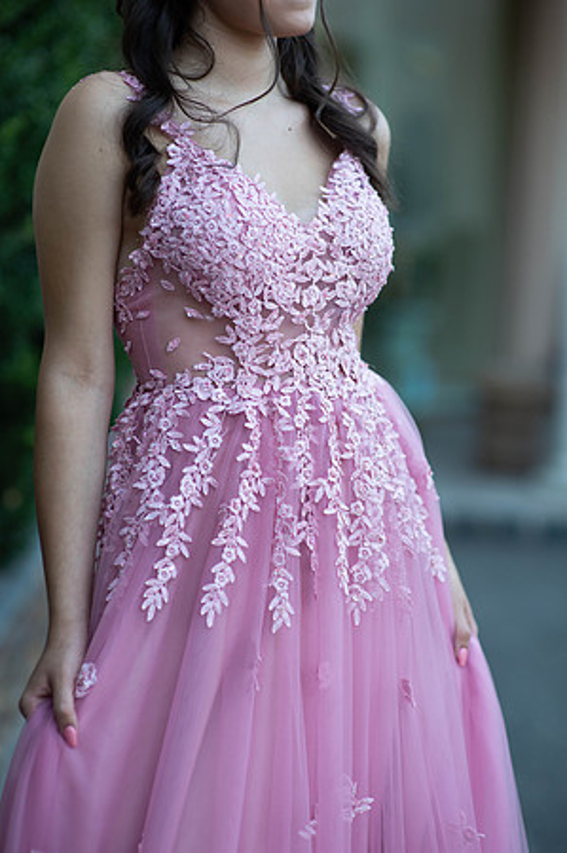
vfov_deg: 23.9
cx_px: 284
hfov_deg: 16.0
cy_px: 426
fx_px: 2013
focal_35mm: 85
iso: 250
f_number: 2
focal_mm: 85
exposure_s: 1/640
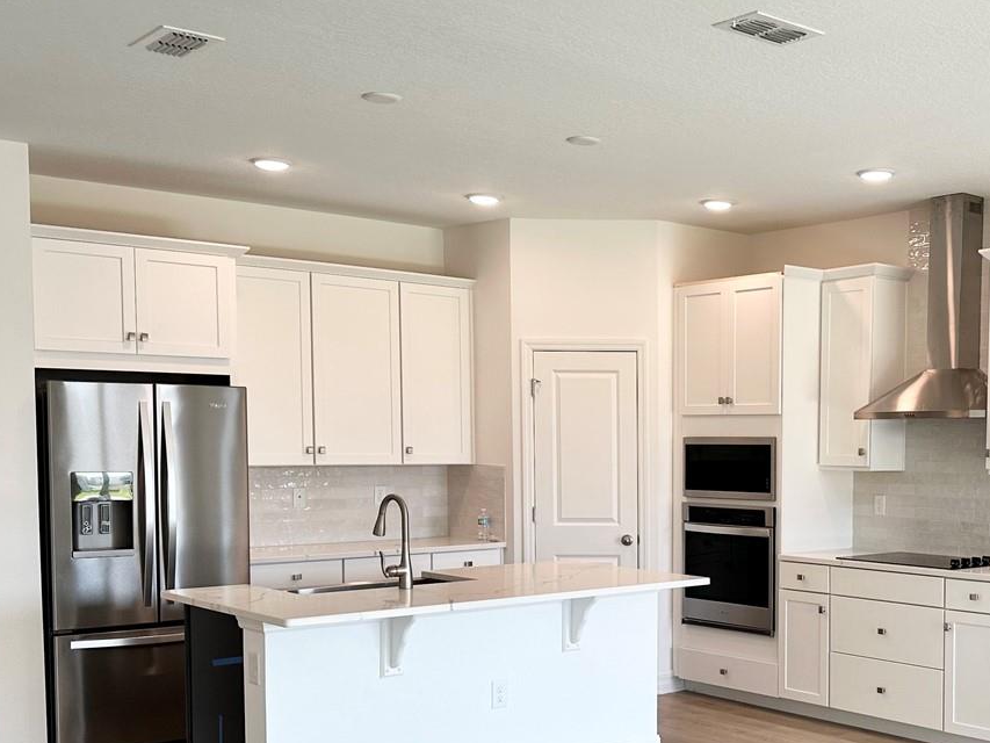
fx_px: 1287
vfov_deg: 31.8
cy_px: 518
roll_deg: -1.0
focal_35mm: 45
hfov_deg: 40.8
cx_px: 747
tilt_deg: -4.7
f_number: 1.78
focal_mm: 6.86
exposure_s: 1/328
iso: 80
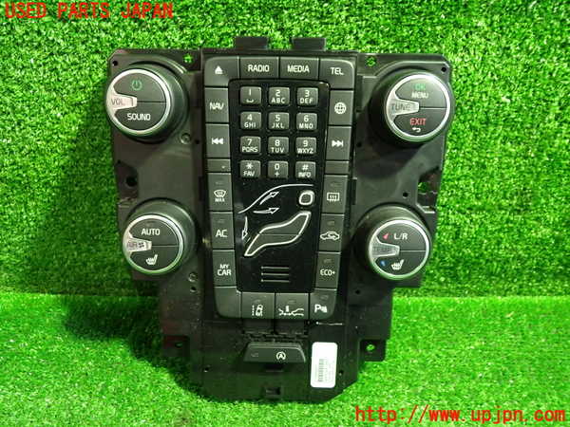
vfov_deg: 46.8
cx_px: 285
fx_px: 494
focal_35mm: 30
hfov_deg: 60.0
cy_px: 214
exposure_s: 1/30
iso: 640
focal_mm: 5.4
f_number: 2.3
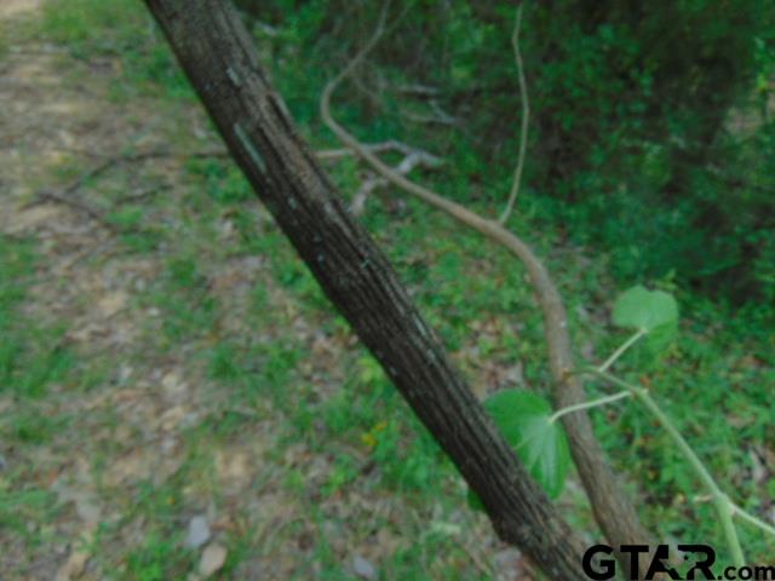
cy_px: 290
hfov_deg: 69.4
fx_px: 560
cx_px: 388
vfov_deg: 54.9
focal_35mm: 25
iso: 100
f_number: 3
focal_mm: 4.5
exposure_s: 1/250
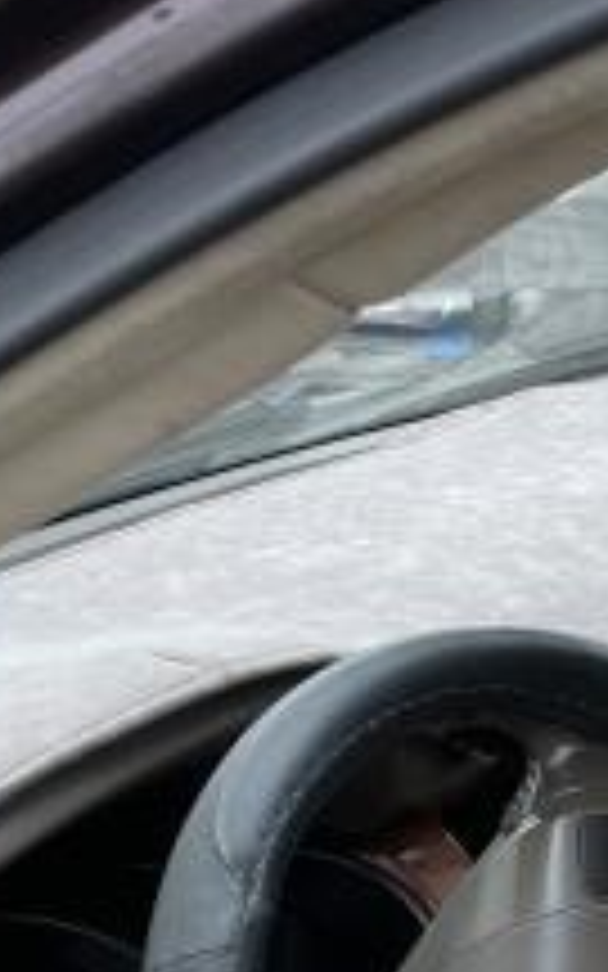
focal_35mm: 102
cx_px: 1234
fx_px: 2704
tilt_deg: -29.8
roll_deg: +5.7
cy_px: 1278
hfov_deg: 11.5
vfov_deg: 18.9
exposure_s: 1/422
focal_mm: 4.2
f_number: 1.6
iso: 32
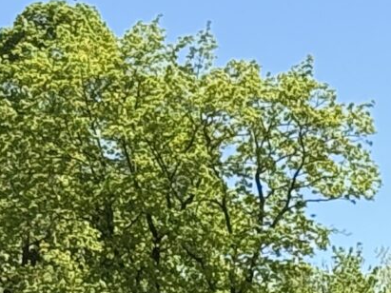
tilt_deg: +1.3
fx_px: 3376
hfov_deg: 6.6
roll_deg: +0.3
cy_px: 619
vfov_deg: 4.9
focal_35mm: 299
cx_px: 135
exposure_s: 1/2976
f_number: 1.78
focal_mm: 6.76
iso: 80
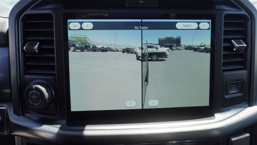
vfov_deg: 44.2
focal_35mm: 26
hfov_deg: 71.9
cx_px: 127
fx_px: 177
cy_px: 62
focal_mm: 16
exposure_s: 1/100
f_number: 5
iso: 100
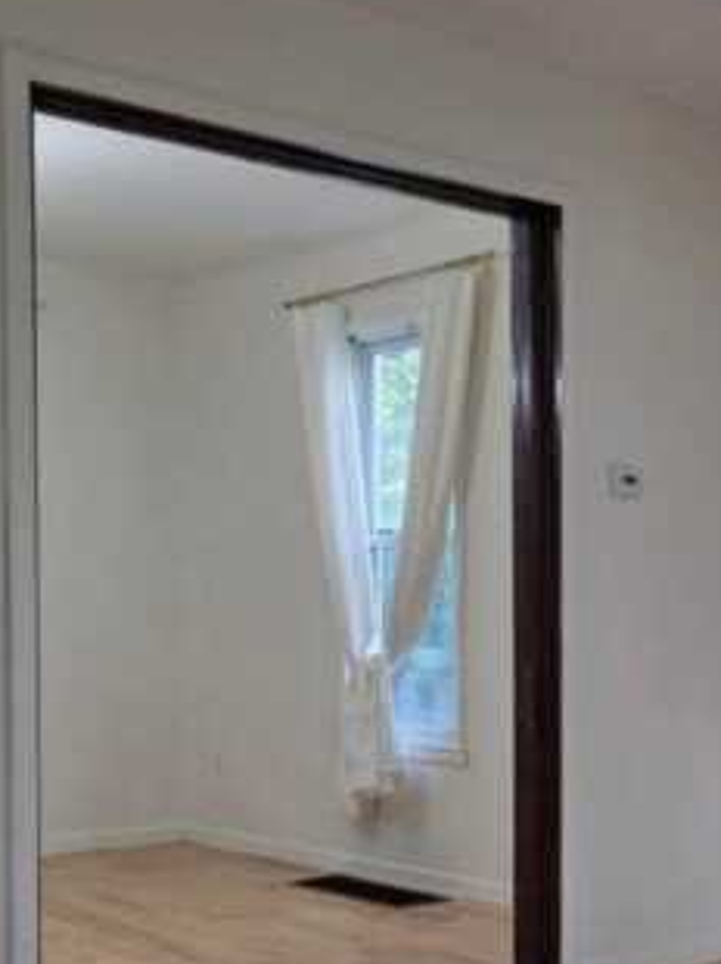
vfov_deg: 33.2
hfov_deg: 24.3
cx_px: 743
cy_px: 703
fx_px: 1585
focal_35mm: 57
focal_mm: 6.3
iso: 125
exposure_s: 1/120
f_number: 1.7
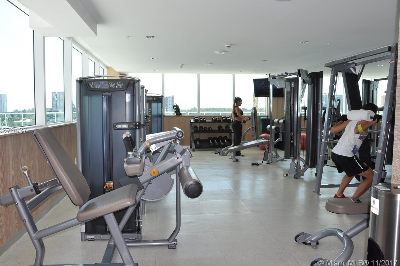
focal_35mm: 28
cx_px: 195
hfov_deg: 65.5
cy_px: 131
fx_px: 311
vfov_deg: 46.4
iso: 200
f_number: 7.1
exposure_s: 1/200
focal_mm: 18
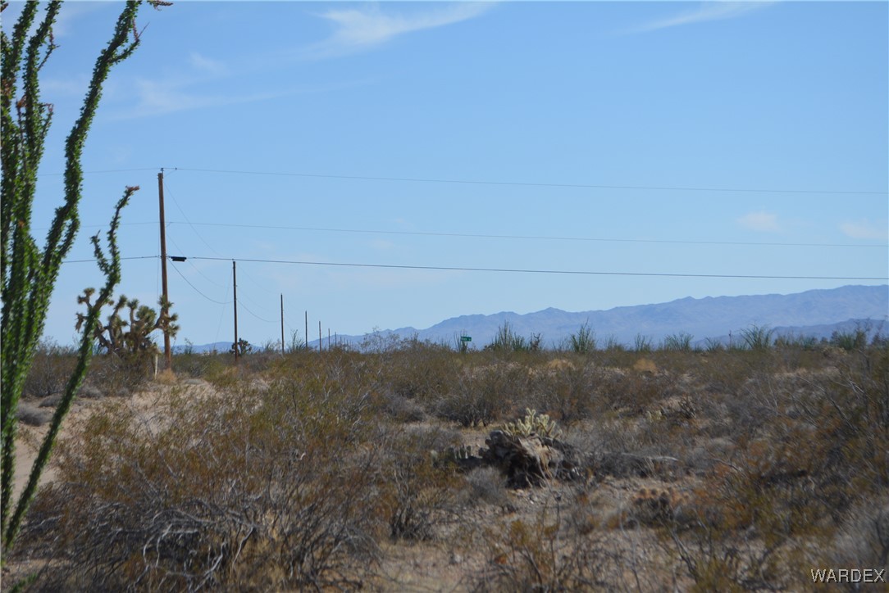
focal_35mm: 82
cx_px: 444
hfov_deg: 24.6
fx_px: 2038
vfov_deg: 16.6
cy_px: 296
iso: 400
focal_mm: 55
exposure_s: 1/2000
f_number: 7.1
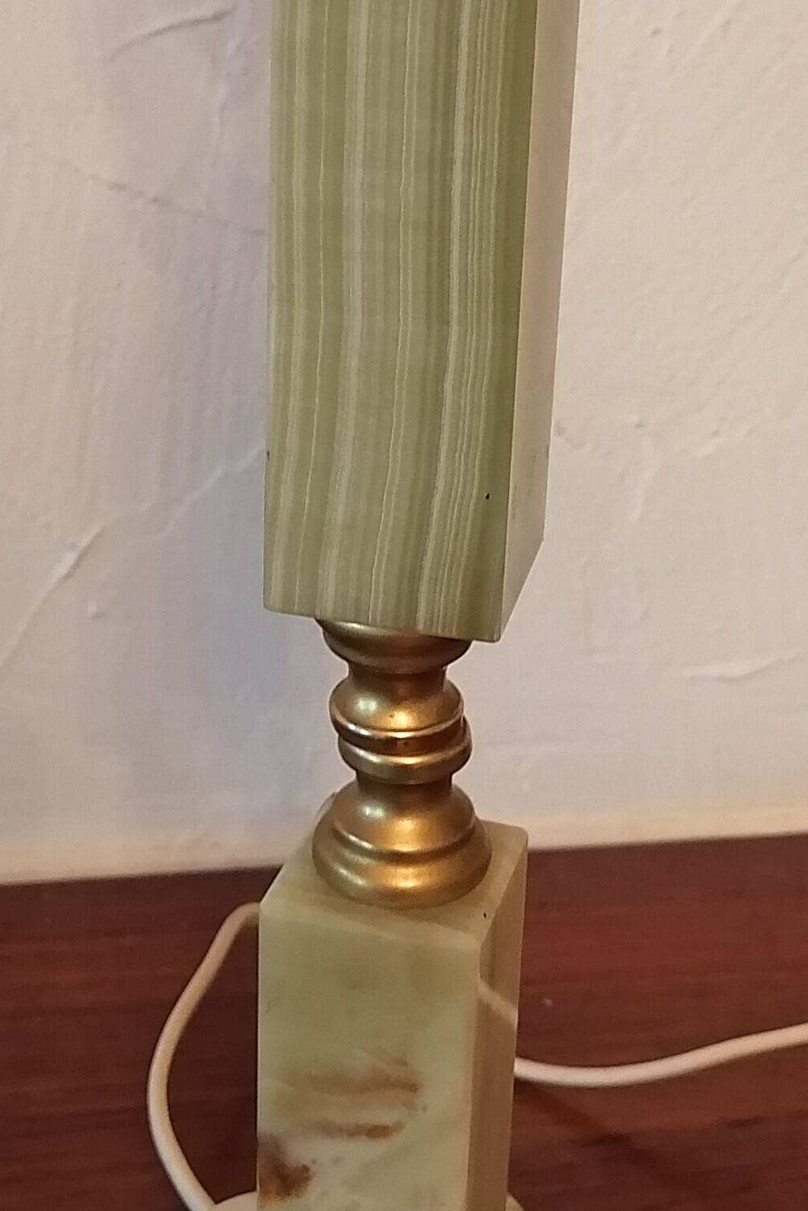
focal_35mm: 74
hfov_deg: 18.4
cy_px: 457
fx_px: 2491
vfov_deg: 27.3
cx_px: 420
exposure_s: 1/25
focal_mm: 5.3
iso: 640
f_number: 1.8
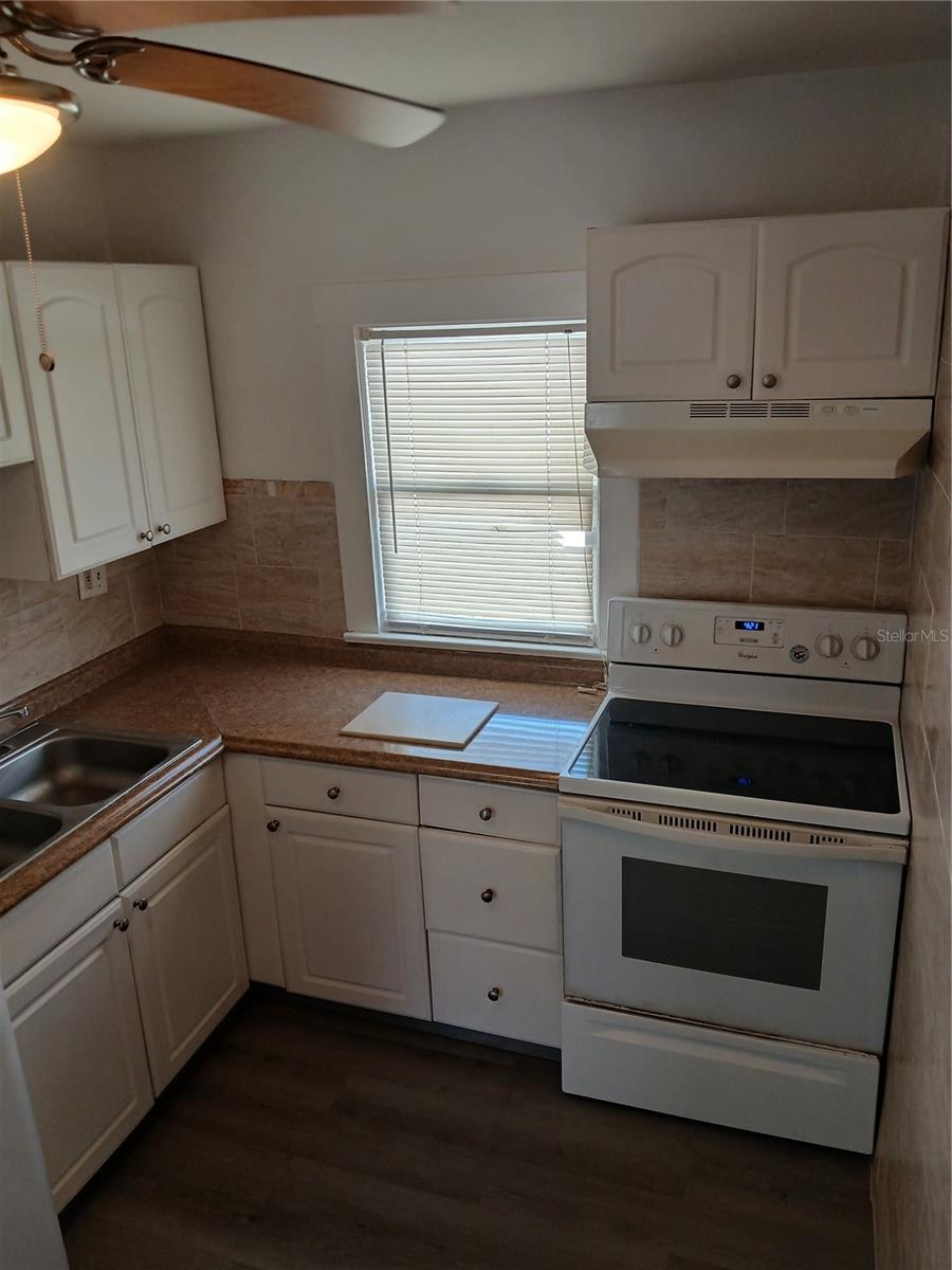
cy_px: 635
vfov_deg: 67.3
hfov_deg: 53.1
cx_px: 476
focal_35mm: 26
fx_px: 953
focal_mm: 3.98
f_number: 1.8
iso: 80
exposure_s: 1/60
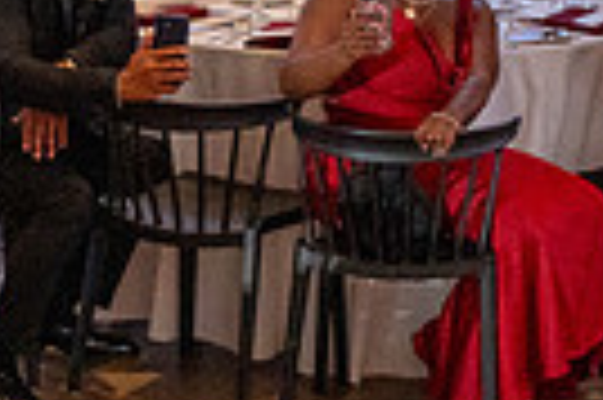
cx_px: -369
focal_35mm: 428
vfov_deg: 3.2
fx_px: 7160
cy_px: 690
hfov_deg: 4.8
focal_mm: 99
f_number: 4
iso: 3200
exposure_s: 1/200
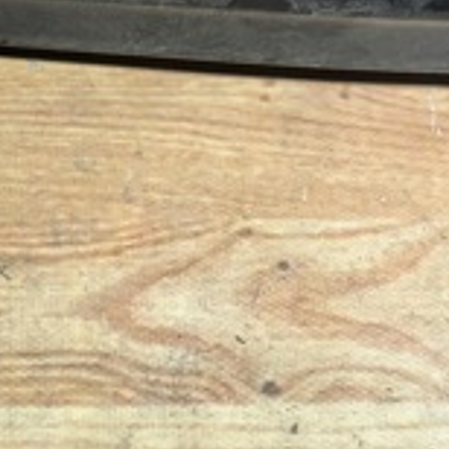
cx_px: 38
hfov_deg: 25.2
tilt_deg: -48.2
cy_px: -216
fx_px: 969
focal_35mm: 66
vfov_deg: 21.9
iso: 160
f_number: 1.78
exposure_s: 1/100
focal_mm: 6.86
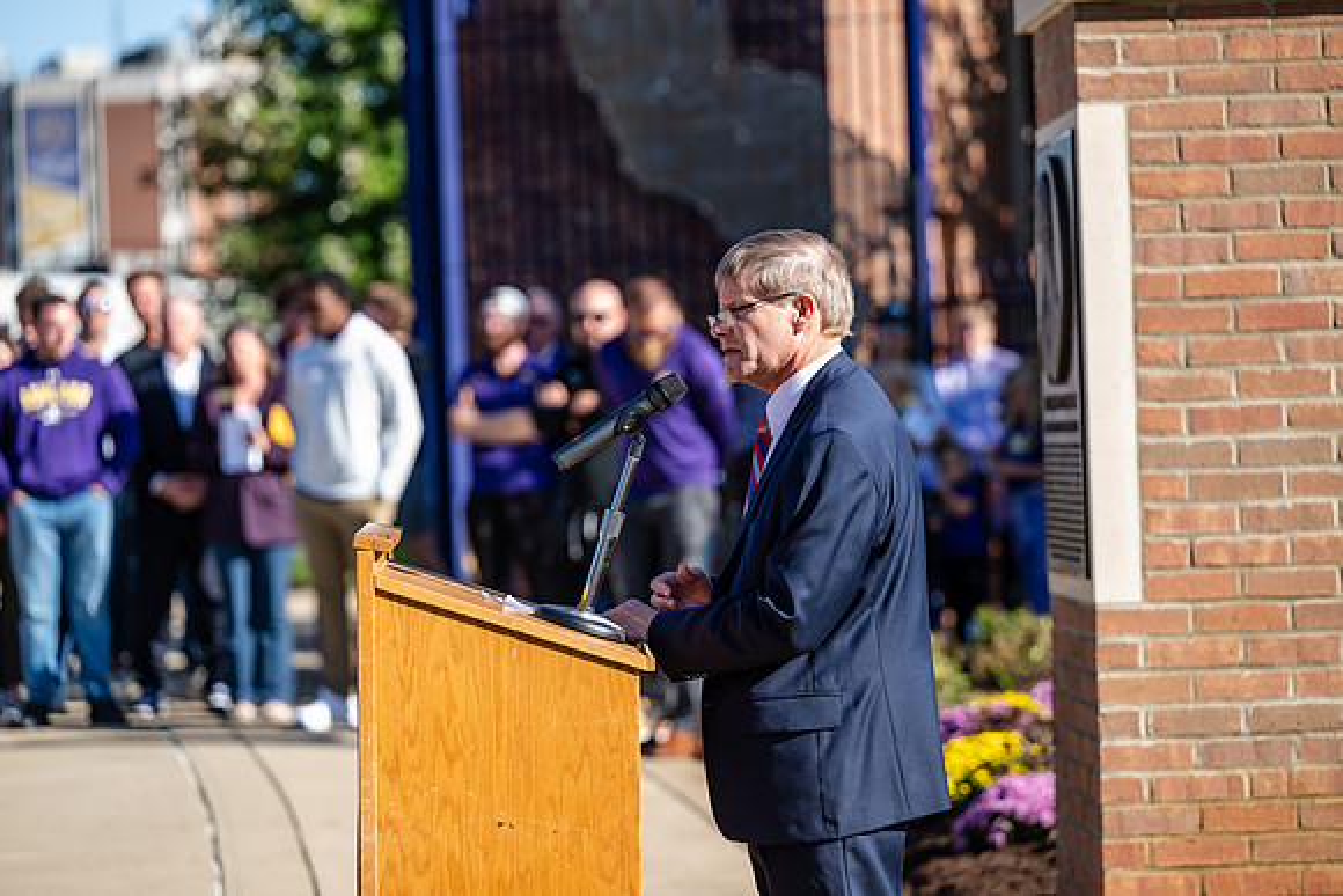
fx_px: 4664
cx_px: 672
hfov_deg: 16.4
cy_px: 448
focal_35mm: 125
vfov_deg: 11.0
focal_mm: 125
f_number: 3.2
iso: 40
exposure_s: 1/320
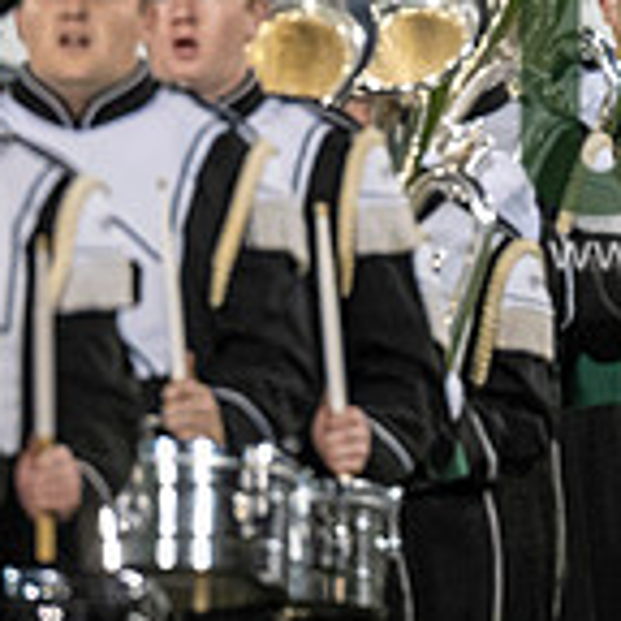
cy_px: 99
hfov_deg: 1.7
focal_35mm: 1026
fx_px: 20824
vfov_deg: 1.7
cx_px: 845
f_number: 2.8
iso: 1000
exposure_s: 1/500
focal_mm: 200
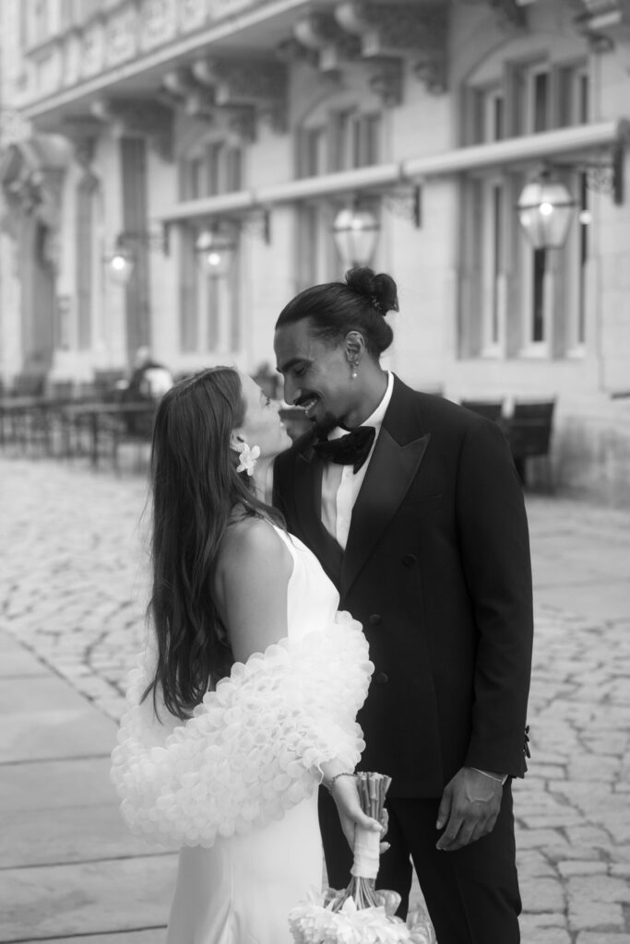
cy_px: 472
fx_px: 1601
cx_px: 315
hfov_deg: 22.3
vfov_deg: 32.9
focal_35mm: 61
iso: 320
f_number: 3.2
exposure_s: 1/200
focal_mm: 61
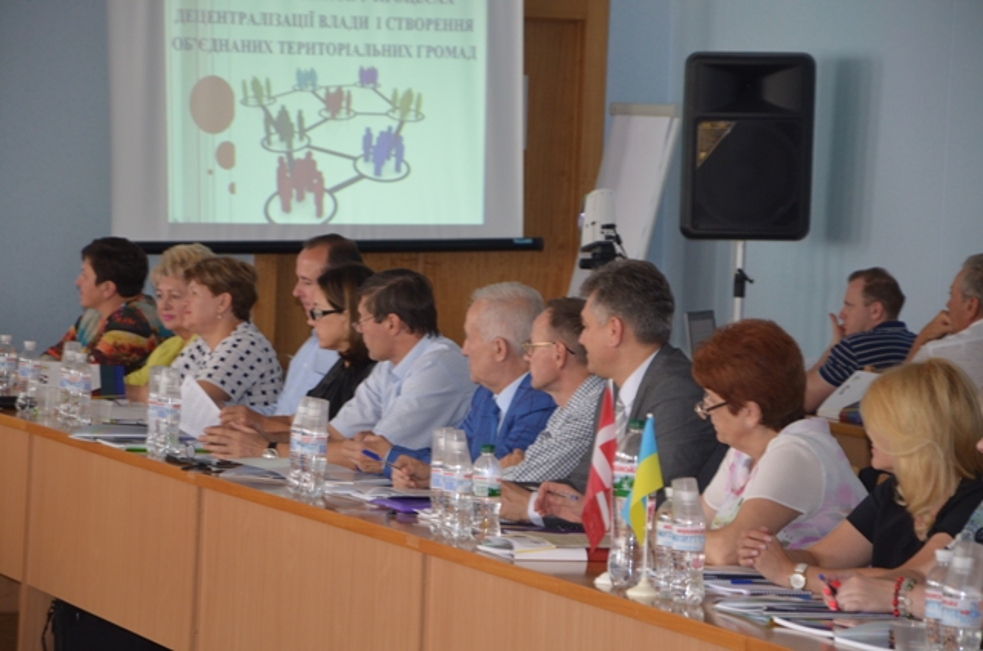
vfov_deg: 8.7
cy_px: 326
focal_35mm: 158
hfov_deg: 13.1
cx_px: 492
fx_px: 4292
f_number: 5.6
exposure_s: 1/60
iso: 500
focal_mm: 105
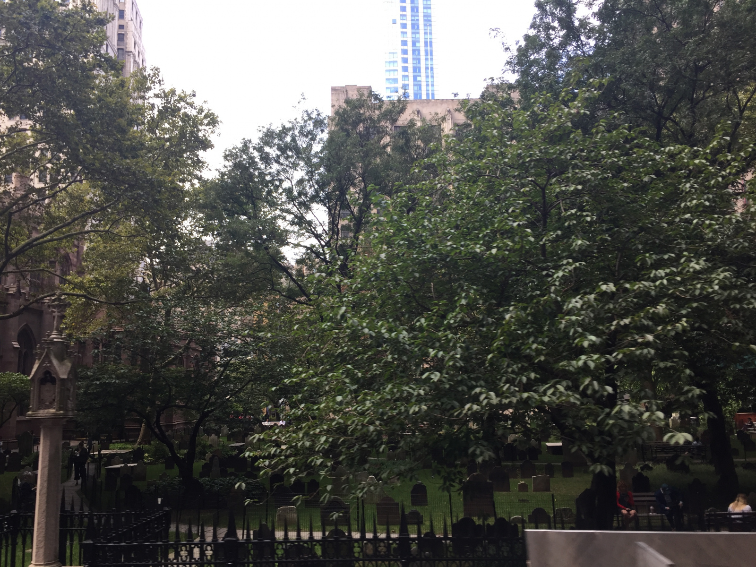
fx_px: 633
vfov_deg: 48.2
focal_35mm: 29
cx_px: 378
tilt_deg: +11.7
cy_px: 284
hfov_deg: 61.7
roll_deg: -0.4
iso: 32
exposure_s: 1/230
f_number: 2.2
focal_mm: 4.15
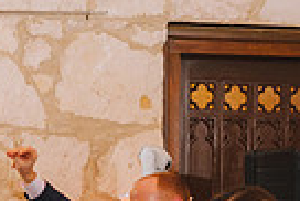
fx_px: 1301
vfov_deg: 8.5
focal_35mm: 156
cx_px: -99
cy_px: 334
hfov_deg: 12.7
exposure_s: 1/200
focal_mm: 35
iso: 800
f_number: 2.5
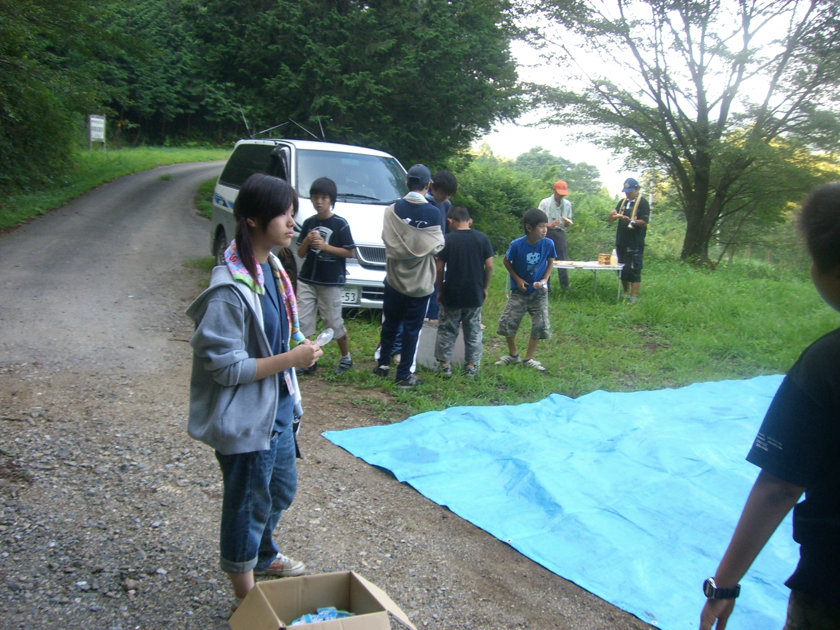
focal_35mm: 38
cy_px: 315
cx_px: 420
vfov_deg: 37.7
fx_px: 922
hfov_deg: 49.0
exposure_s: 1/125
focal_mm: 6.2
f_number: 2.7
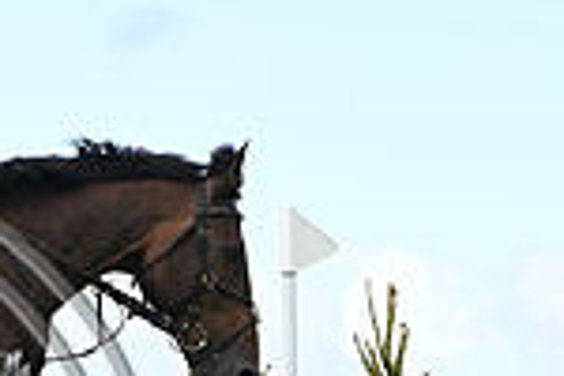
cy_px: 479
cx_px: -267
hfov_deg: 4.6
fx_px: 7018
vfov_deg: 3.1
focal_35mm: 448
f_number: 4.5
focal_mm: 116
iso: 360
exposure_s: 1/1250
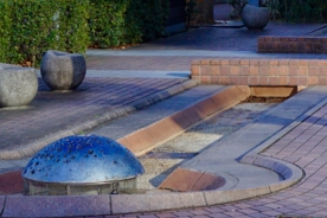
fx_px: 1517
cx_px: 429
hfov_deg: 11.9
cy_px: -80
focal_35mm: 167
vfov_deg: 8.1
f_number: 5.6
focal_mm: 30
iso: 100
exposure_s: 1/200
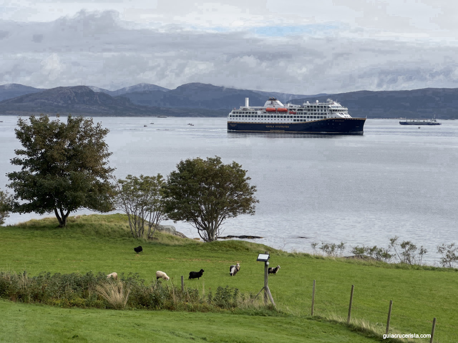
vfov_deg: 19.1
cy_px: 172
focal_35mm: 77
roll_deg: -0.4
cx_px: 229
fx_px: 1019
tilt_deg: -3.0
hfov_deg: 25.3
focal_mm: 9
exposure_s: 1/791
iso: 32
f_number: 2.8
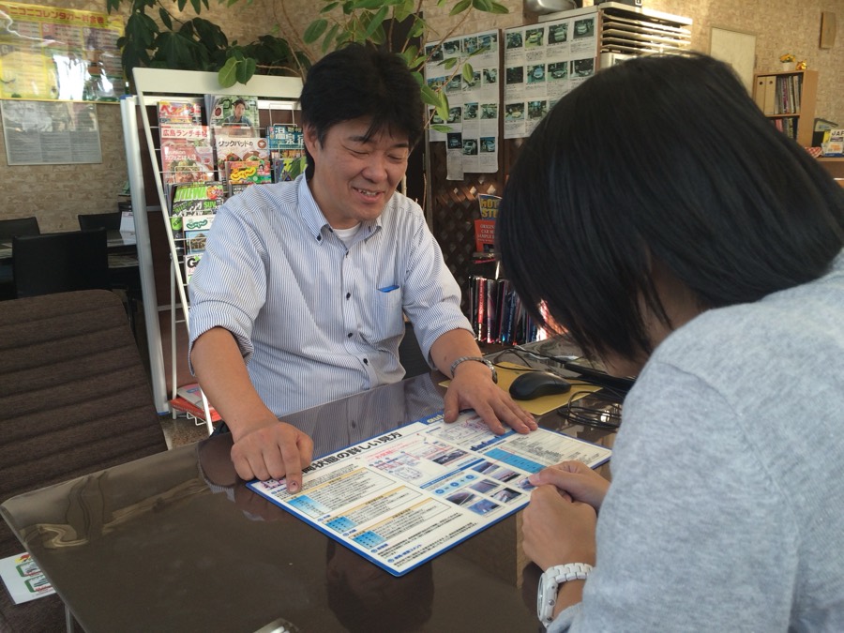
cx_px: 422
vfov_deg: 48.2
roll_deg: +0.8
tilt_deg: -14.9
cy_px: 316
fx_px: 707
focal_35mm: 29
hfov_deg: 61.7
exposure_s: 1/120
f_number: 2.2
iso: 50
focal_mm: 4.15
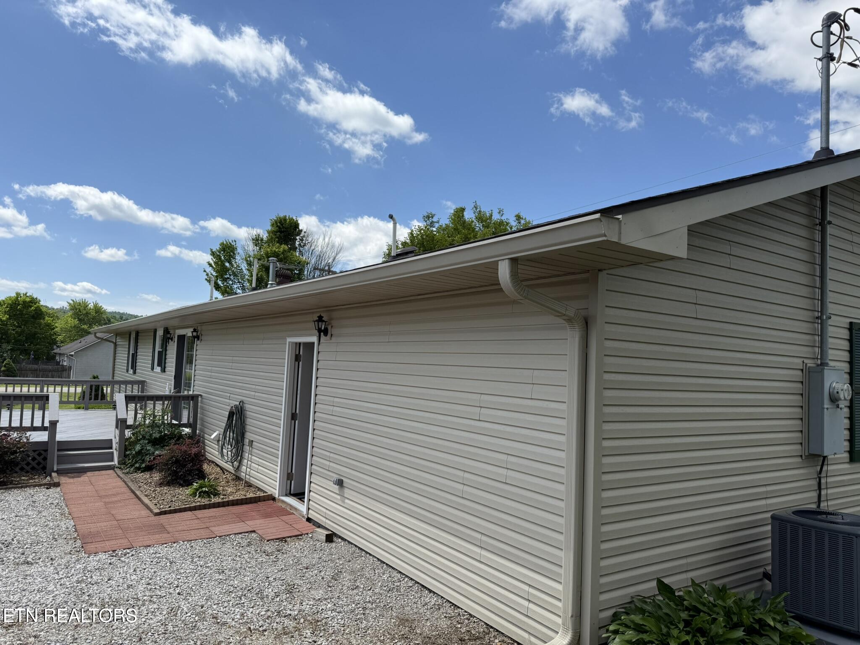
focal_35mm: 24
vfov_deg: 56.8
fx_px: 596
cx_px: 430
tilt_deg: +3.7
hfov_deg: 71.6
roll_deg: -2.3
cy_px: 322
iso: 80
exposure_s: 1/4975
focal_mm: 6.76
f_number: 1.78
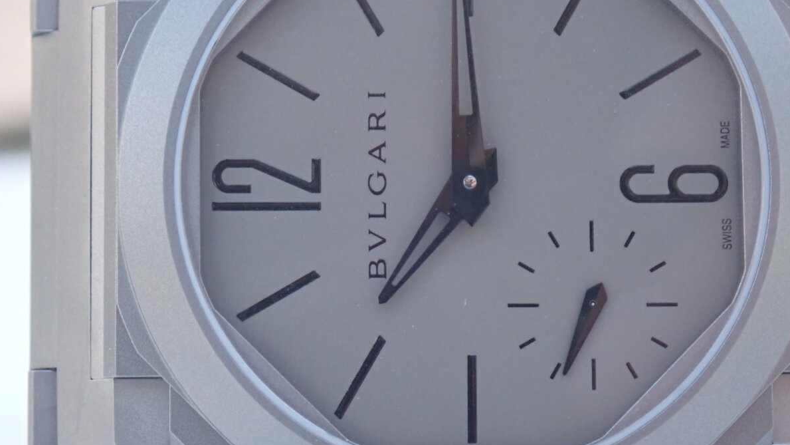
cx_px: 396
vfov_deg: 11.0
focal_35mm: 110
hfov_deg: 19.5
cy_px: 235
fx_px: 2304
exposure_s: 1/100
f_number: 4.9
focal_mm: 18
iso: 800
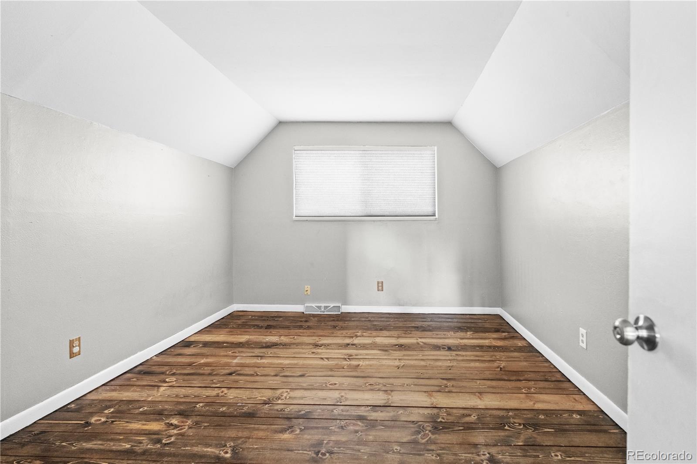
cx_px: 348
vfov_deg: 72.0
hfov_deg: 95.0
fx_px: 319
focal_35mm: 16
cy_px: 232
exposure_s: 1/3
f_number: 4.5
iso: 6400
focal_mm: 16.5
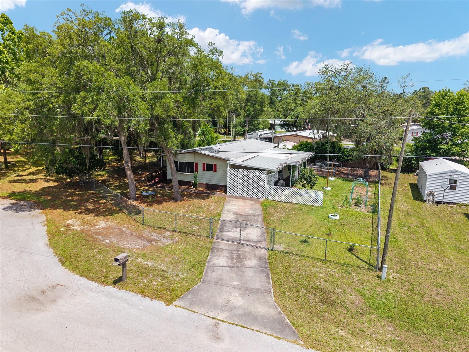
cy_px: 176
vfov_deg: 56.8
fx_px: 325
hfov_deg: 71.6
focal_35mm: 24
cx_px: 234
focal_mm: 8.67
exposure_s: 1/3200
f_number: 1.8
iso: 170
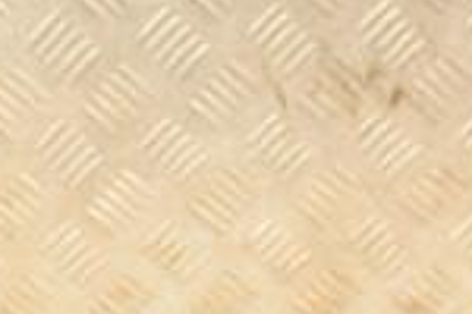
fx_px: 1967
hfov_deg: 13.6
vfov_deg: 8.7
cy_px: 622
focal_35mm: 150
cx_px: 98
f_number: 5
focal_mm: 25
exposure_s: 1/160
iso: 800
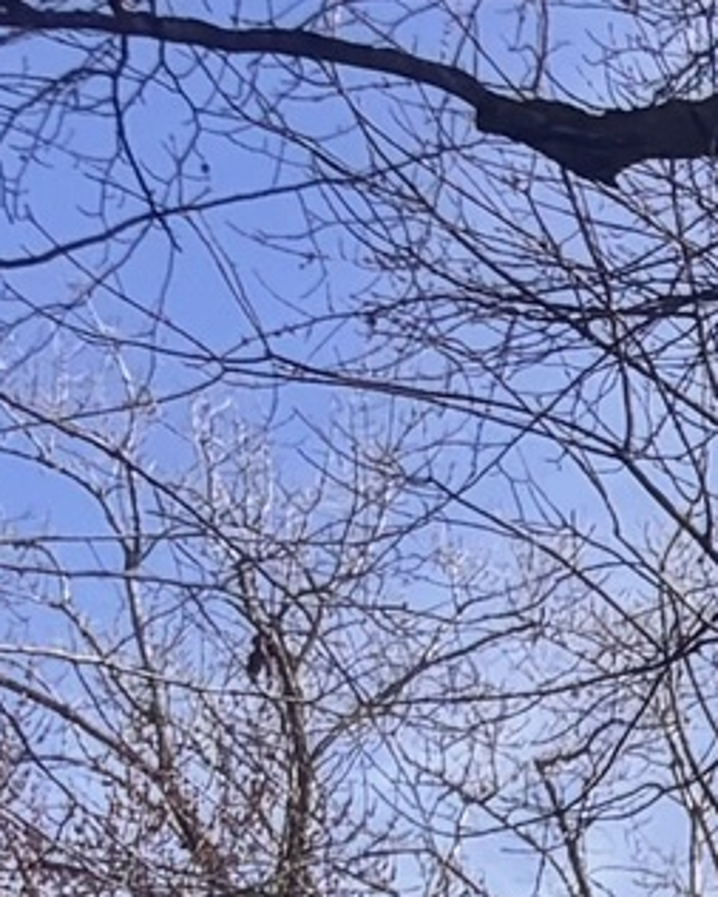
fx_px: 6558
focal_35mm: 247
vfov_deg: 6.9
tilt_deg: +4.4
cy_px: 2907
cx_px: 3096
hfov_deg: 5.3
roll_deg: -0.7
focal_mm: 5.96
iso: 50
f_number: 1.6
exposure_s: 1/2342
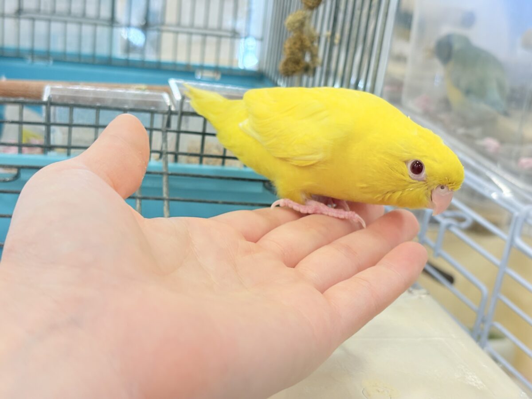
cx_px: 266
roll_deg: -6.9
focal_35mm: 52
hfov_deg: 36.8
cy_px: 200
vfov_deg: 28.0
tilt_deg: -17.6
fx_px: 799
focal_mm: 5.96
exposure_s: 1/100
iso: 80
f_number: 1.6
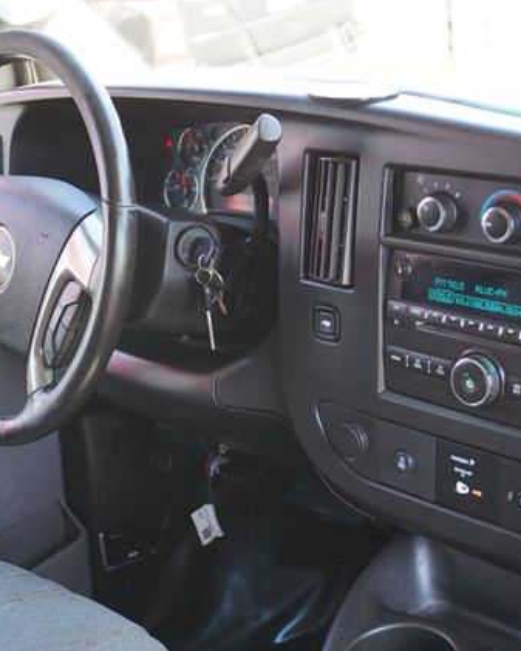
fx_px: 1112
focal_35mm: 58
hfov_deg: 26.4
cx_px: 258
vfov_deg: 32.6
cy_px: 326
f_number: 4.5
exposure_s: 1/60
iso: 320
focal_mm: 27
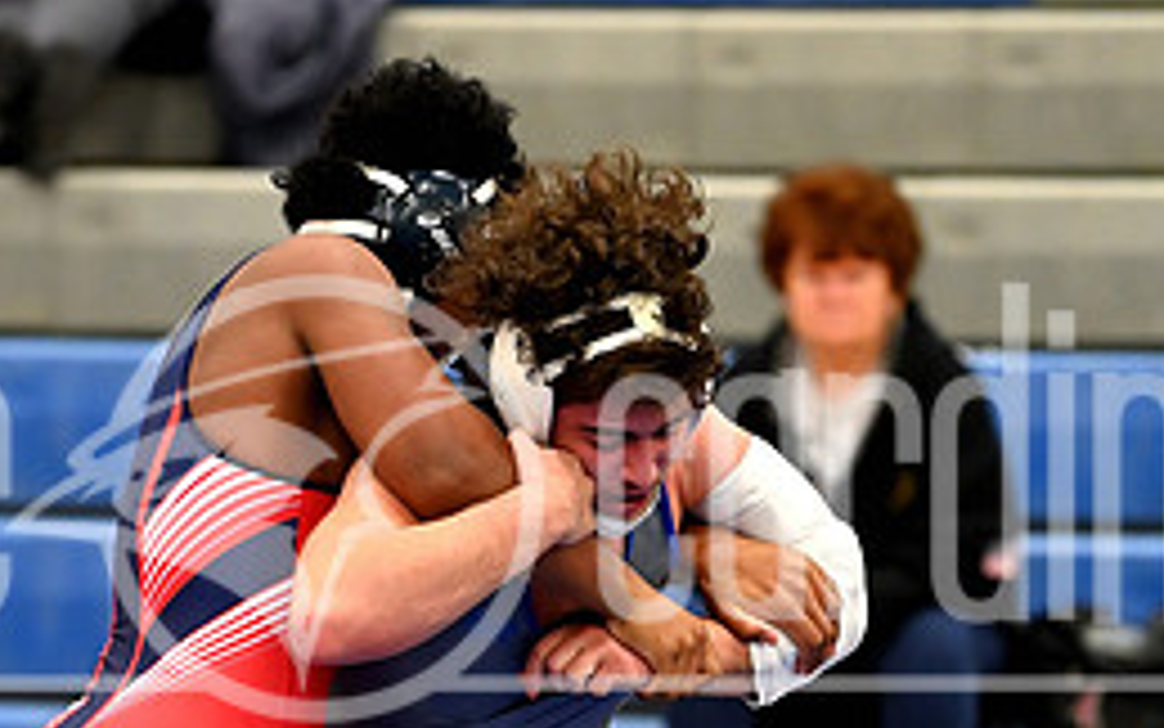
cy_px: 820
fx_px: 14500
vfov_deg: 2.9
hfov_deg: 4.6
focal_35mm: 457
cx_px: 499
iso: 3200
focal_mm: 200
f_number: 3.2
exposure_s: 1/640
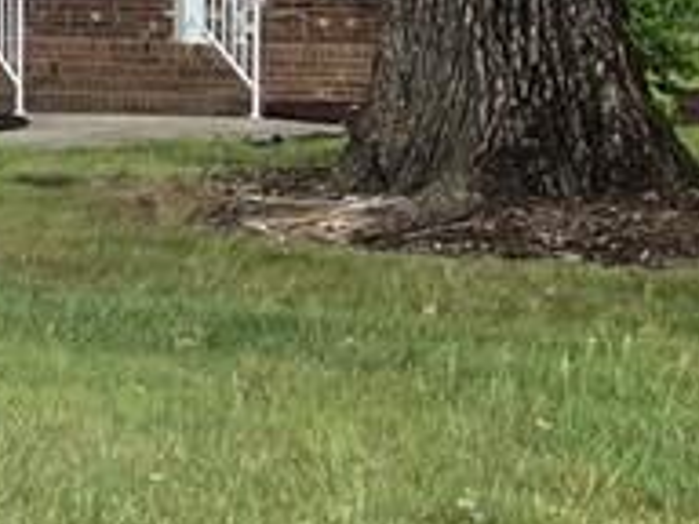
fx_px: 2807
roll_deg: -1.7
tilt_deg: +3.5
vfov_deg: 10.4
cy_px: -153
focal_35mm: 139
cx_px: -754
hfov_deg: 12.3
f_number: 1.5
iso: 50
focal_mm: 5.7
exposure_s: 1/949
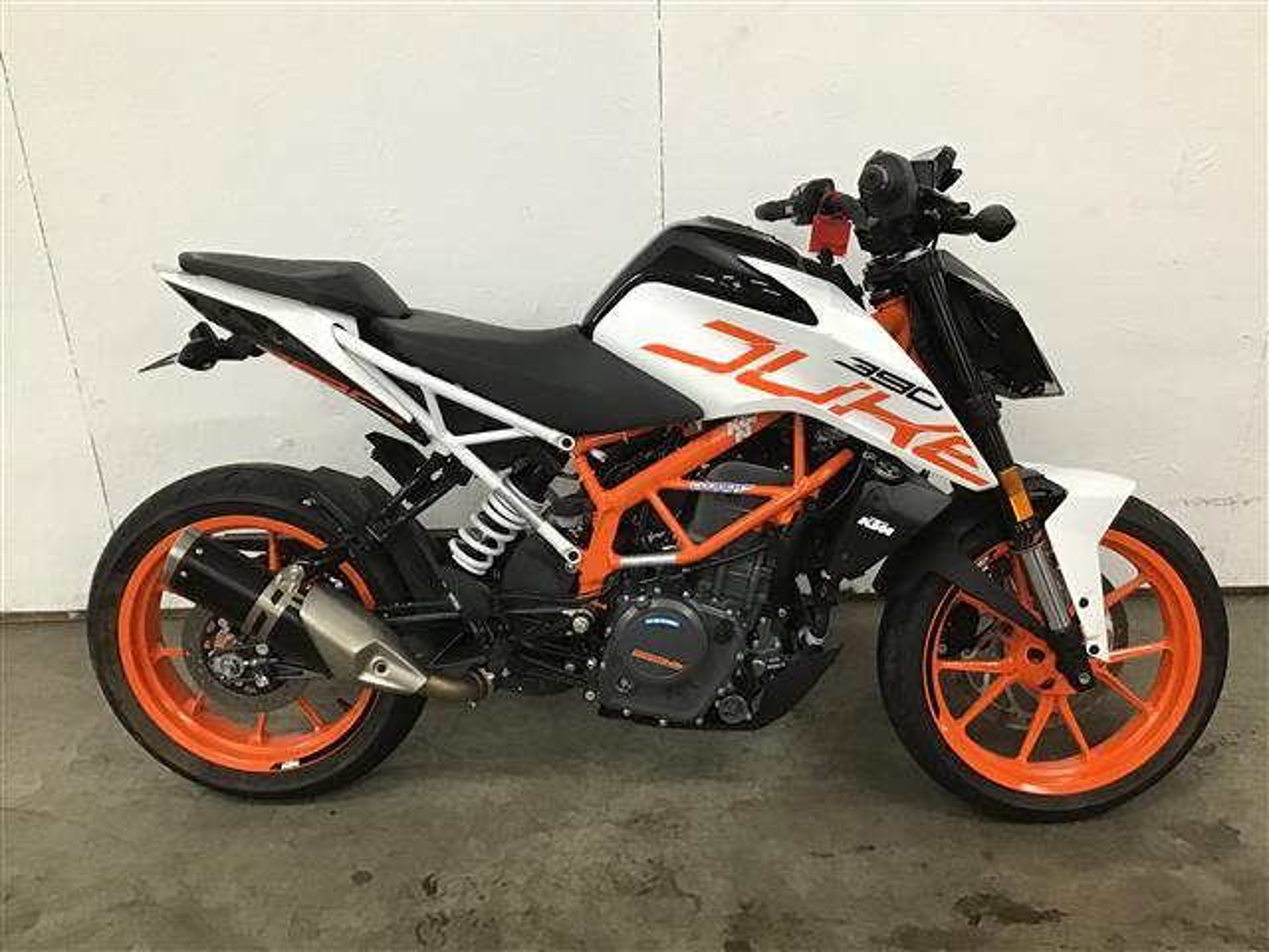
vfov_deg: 45.4
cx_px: 634
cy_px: 476
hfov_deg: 58.4
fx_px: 1136
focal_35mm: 31
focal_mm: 3.3
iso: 160
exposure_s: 1/30
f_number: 2.4
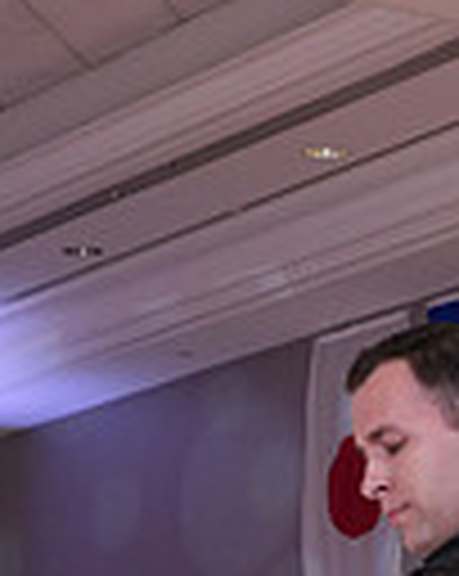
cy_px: 1130
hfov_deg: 7.4
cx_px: 686
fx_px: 3472
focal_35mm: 204
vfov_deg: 9.0
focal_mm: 48
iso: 2500
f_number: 6.3
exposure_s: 1/200
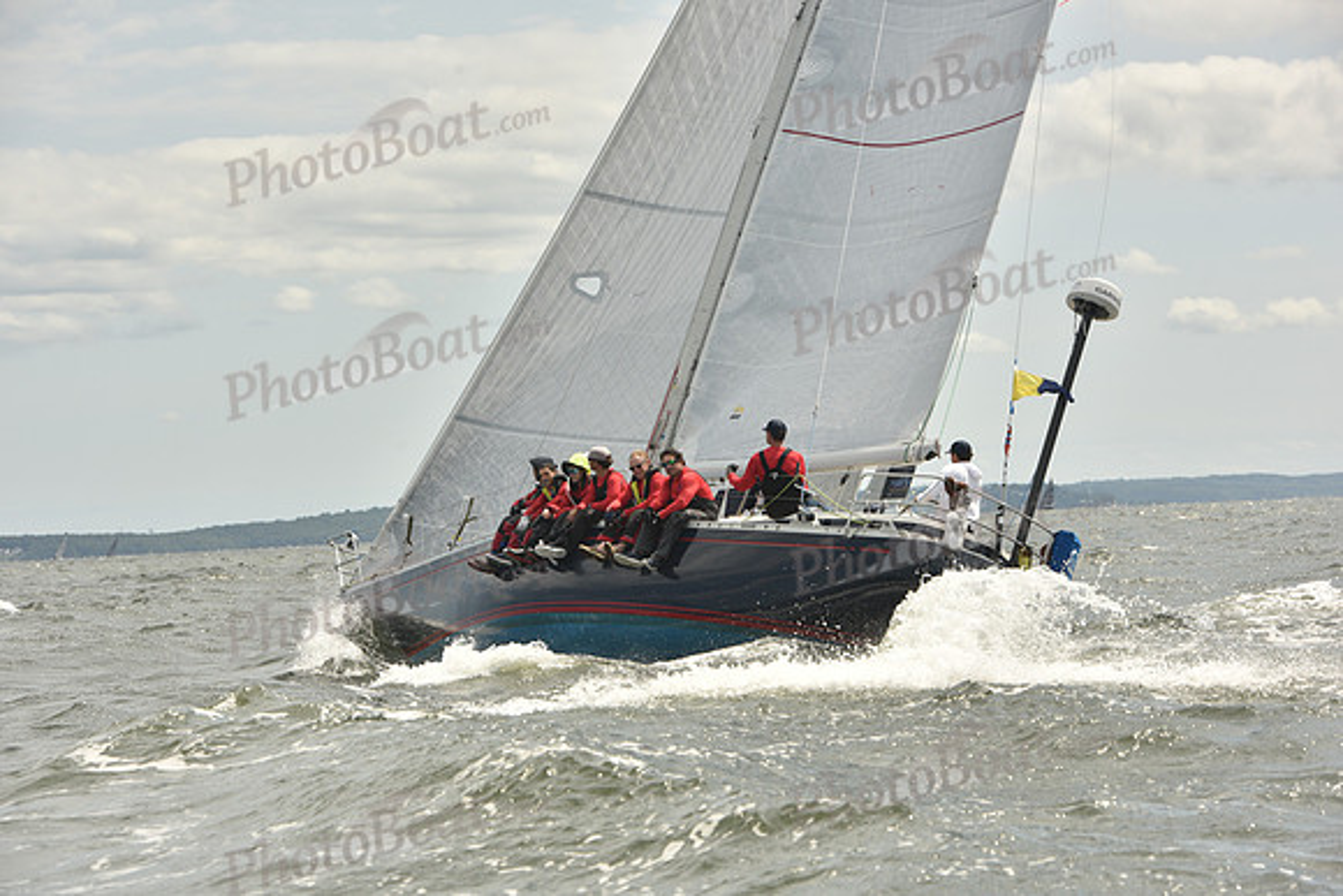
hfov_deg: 15.2
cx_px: 672
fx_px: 5037
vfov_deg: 10.2
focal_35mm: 135
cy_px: 448
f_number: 9
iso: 250
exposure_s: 1/800
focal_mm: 135
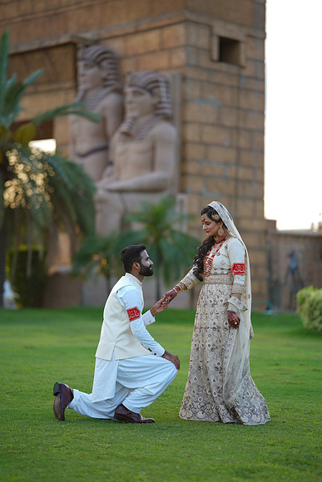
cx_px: 161
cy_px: 241
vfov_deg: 23.9
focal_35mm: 85
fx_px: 1140
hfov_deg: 16.1
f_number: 1.4
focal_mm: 85
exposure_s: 1/500
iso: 64
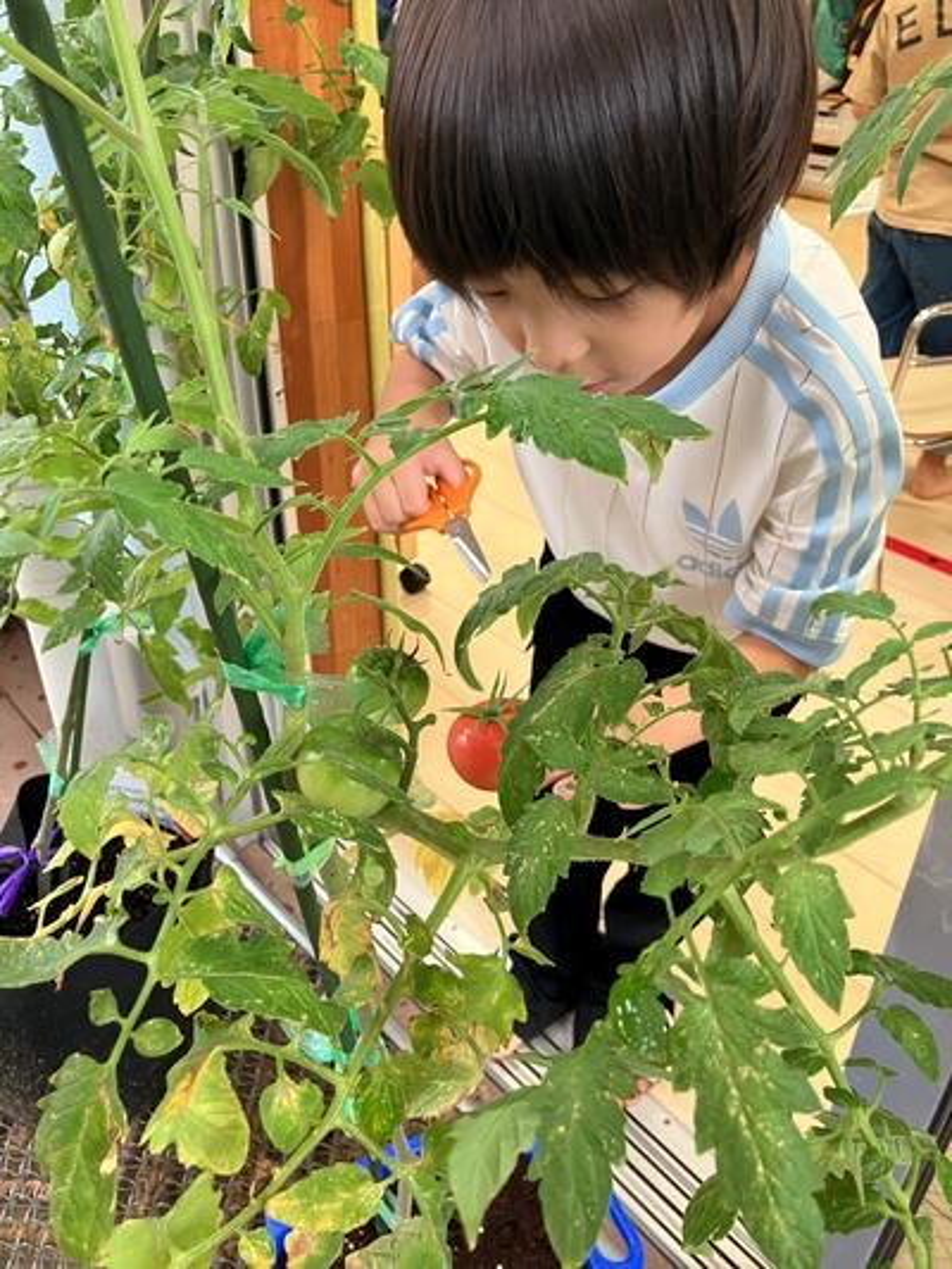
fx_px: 1026
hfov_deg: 49.8
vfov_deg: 63.4
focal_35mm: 28
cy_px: 634
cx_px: 476
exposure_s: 1/70
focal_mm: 3.99
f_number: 1.8
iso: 80
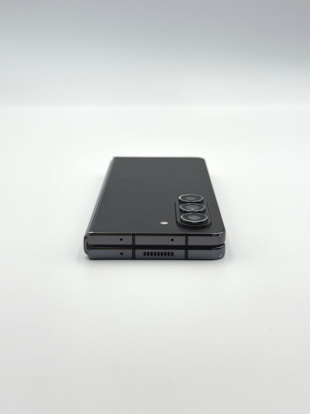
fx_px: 573
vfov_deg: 39.7
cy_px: 207
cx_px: 155
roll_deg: -0.4
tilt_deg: -18.7
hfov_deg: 30.3
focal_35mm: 48
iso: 64
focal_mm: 6.76
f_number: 1.78
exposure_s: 1/420
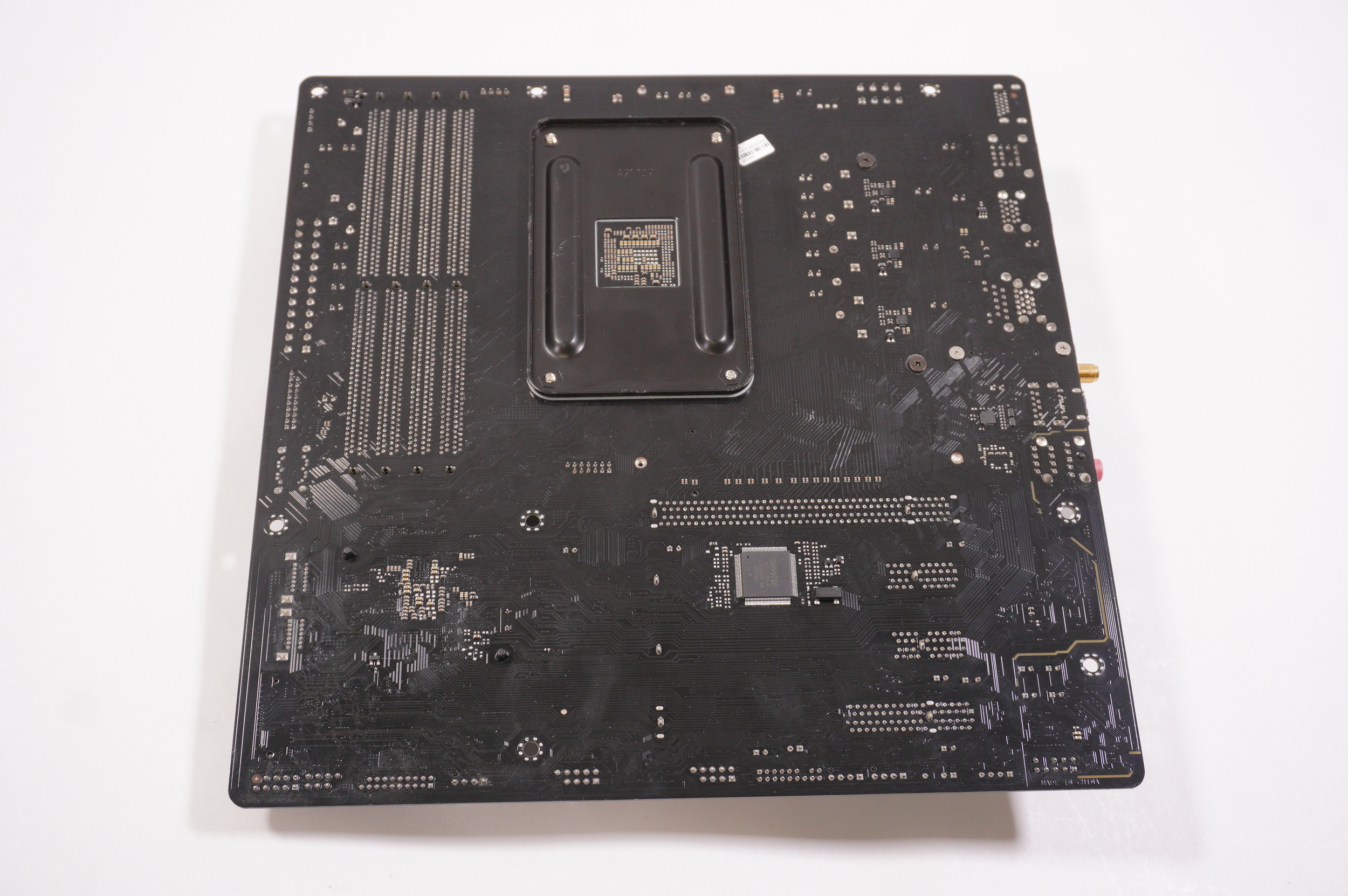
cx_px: 674
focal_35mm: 38
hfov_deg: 51.3
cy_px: 448
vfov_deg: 35.4
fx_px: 1403
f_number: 5.6
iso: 800
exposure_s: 1/160
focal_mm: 25
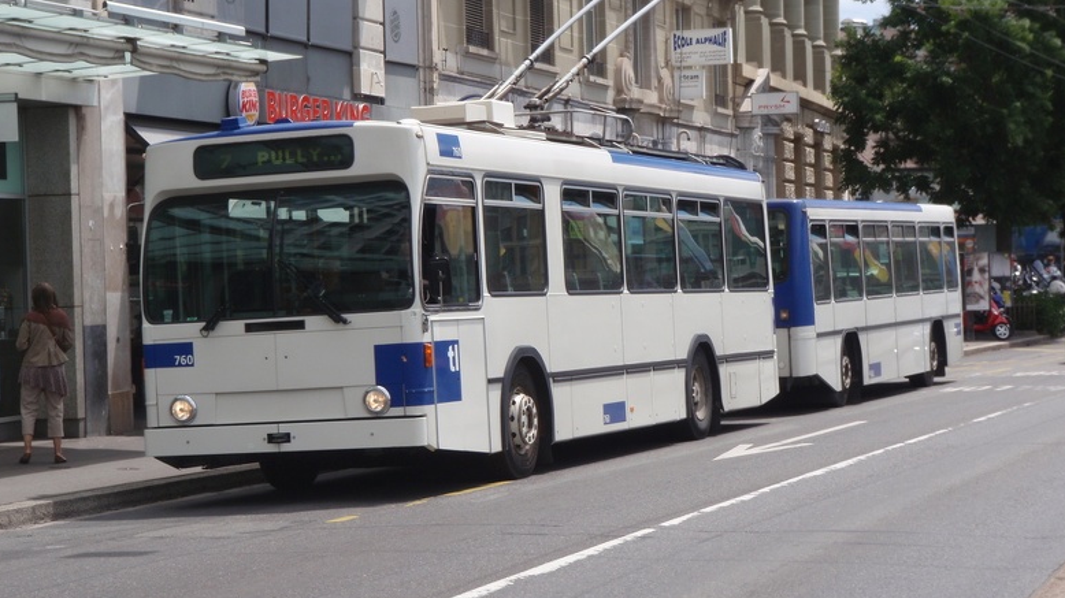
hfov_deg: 23.4
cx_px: 532
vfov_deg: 13.3
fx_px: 2569
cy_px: 250
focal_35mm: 91
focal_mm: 14.67
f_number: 6.3
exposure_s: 1/200
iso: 64
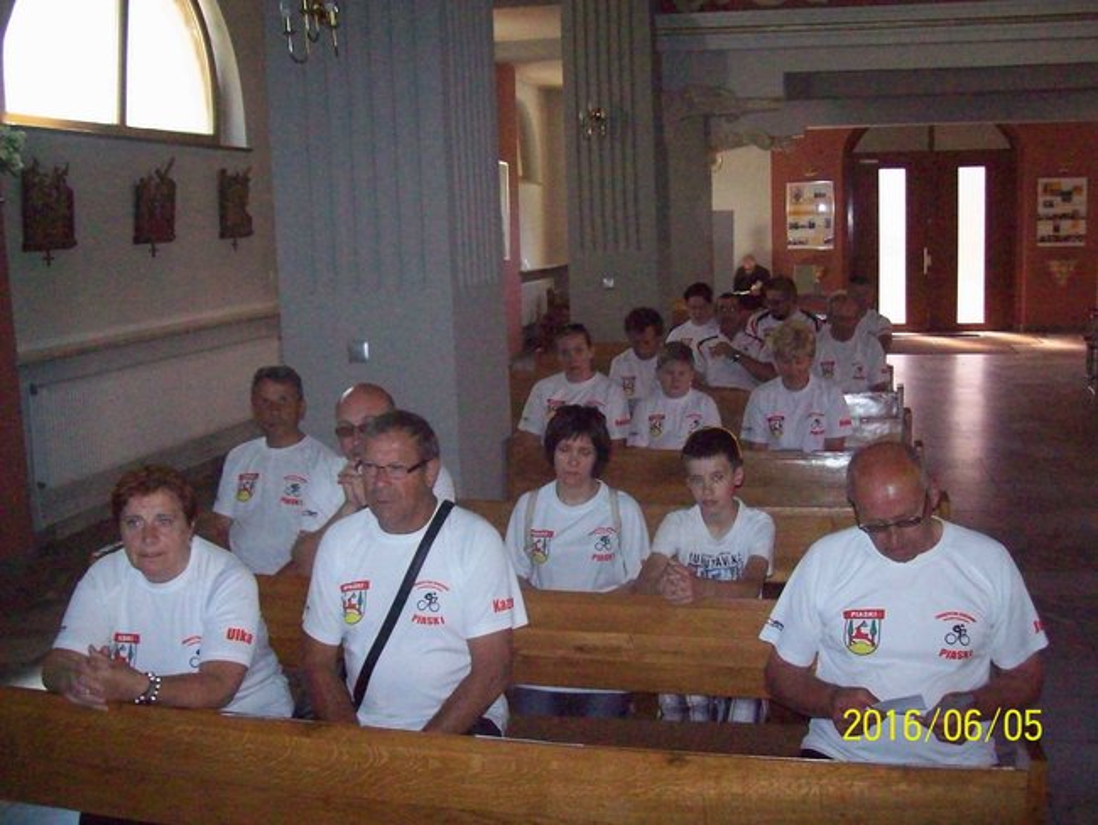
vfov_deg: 39.7
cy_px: 412
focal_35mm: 36
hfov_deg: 51.3
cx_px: 549
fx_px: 1142
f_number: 2.7
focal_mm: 6
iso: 800
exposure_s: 1/128
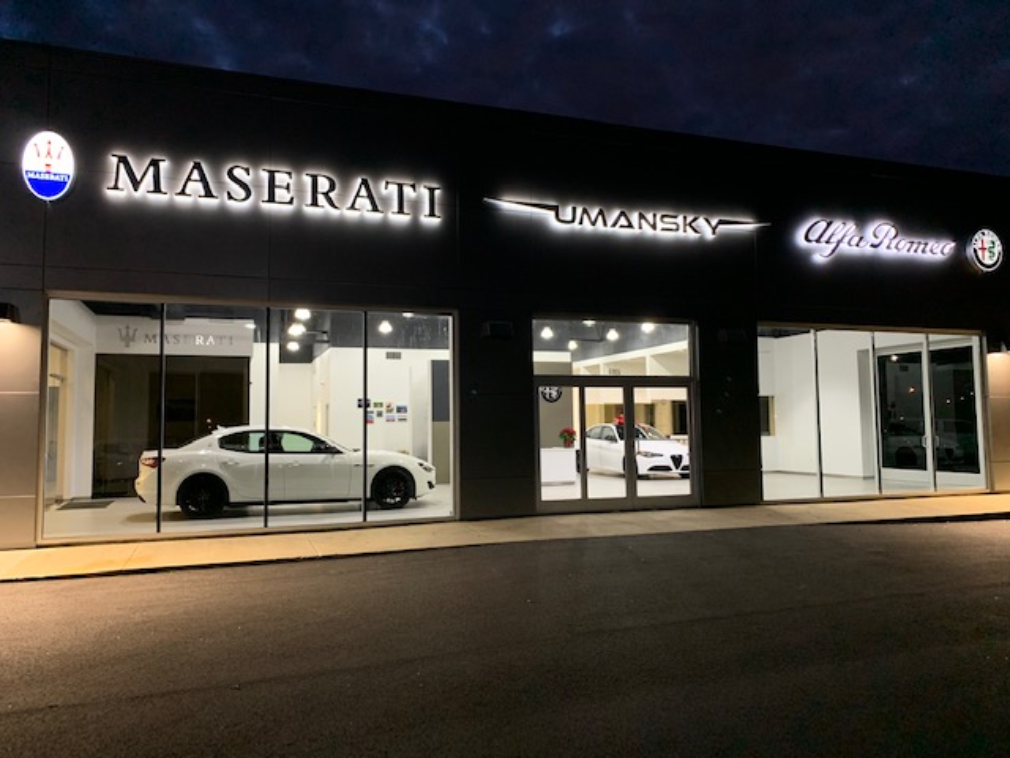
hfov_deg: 67.3
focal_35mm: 26
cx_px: 505
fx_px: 759
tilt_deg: +4.0
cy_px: 379
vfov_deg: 53.1
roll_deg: +0.3
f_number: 1.8
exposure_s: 1/30
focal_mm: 4.25
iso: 640
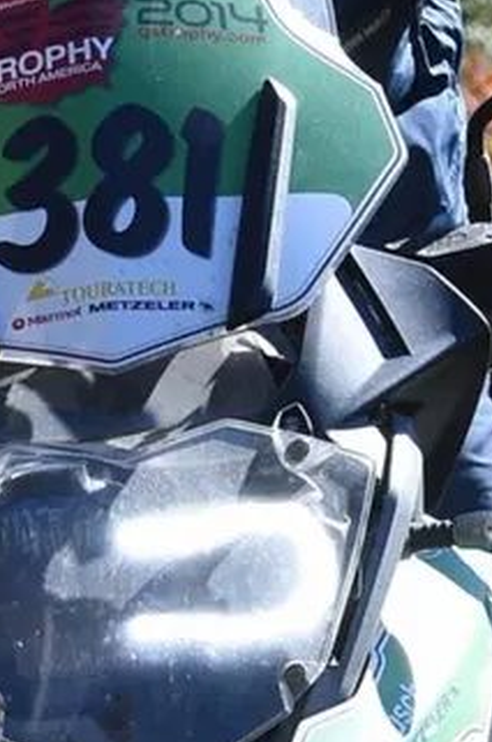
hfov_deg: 2.0
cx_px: 104
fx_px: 13881
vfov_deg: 3.1
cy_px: 299
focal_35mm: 675
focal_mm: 120
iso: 1000
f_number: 11
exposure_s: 1/500
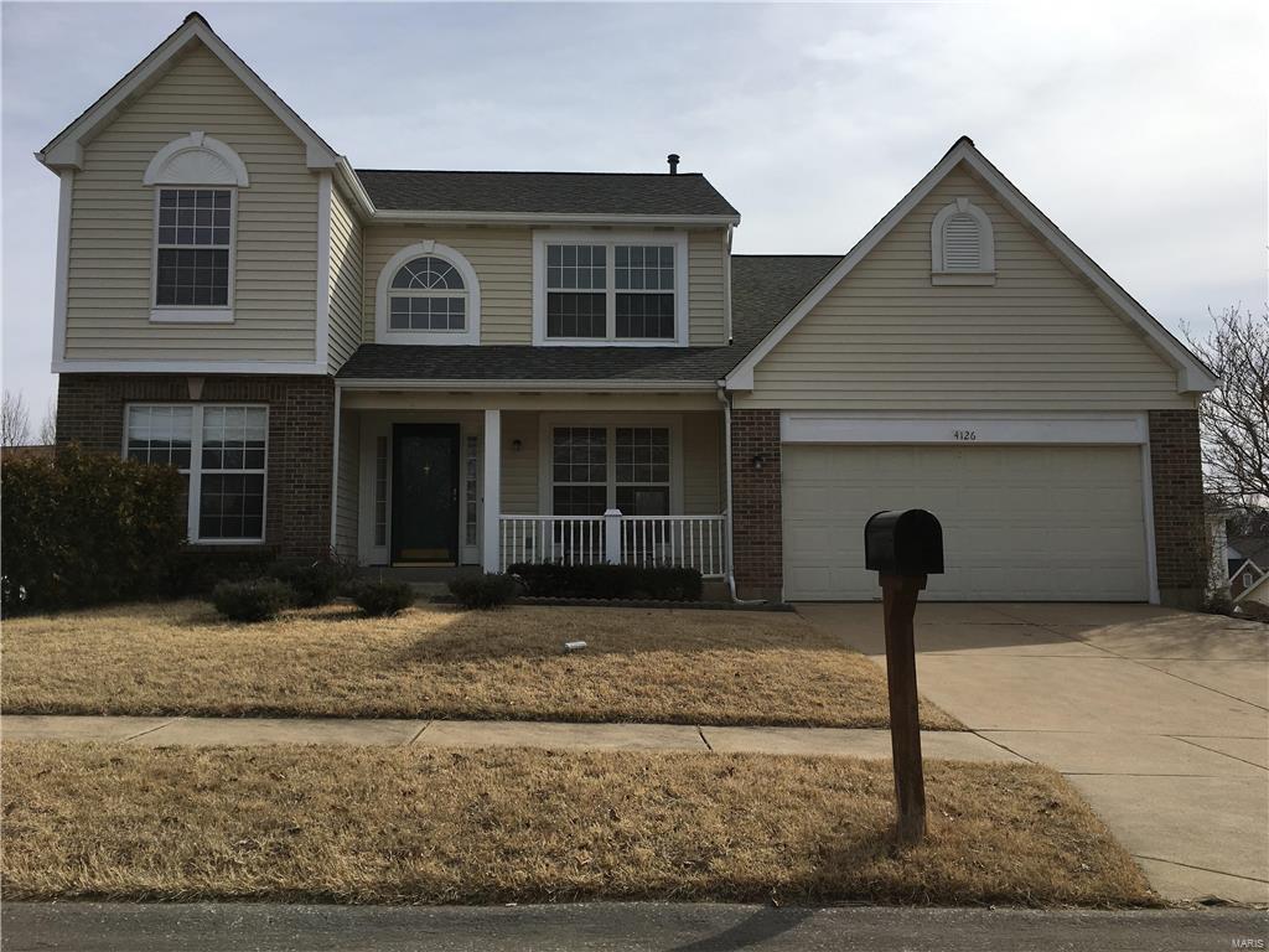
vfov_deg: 48.2
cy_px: 476
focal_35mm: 29
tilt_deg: +4.8
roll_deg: +1.2
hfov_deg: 61.7
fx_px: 1063
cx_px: 634
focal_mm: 4.15
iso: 25
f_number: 2.2
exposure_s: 1/3077
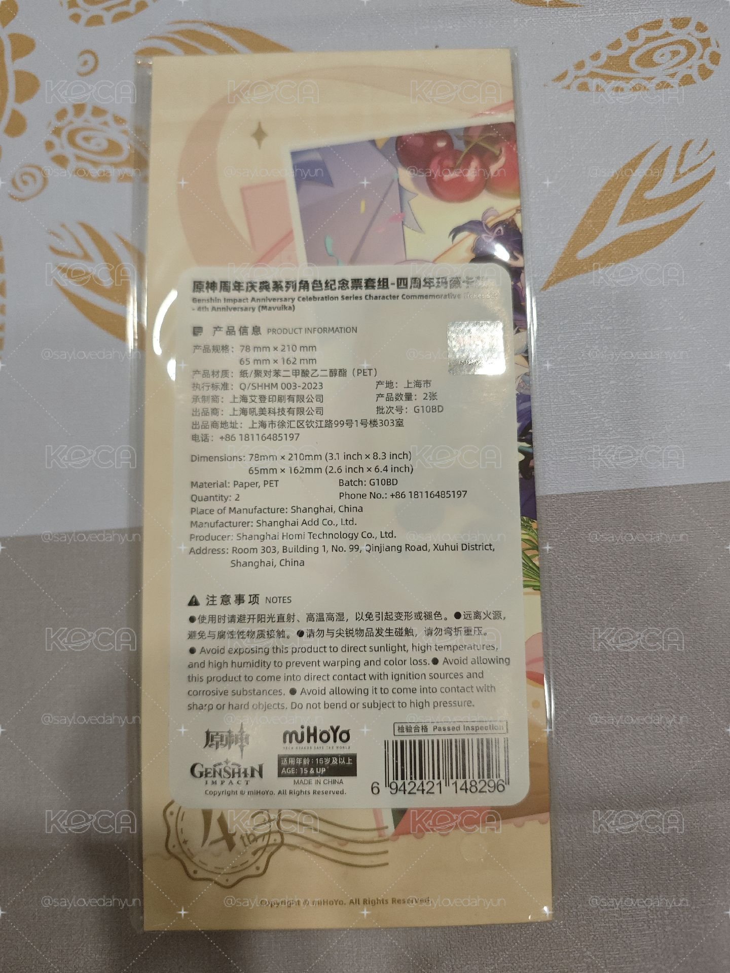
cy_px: 486
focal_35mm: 23
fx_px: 647
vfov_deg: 73.9
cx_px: 365
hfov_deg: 58.9
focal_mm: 6.55
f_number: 1.6
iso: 250
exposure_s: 1/120
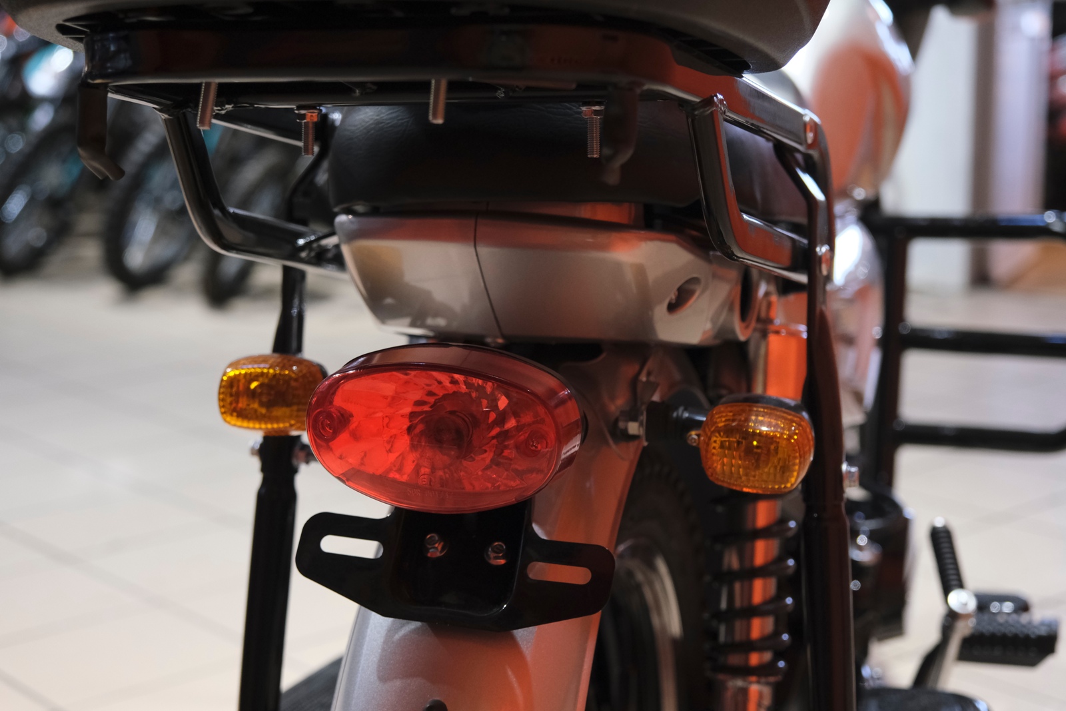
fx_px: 1747
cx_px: 533
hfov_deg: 33.9
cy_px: 356
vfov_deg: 23.0
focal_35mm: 59
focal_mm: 39.3
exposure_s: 1/100
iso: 1600
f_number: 4
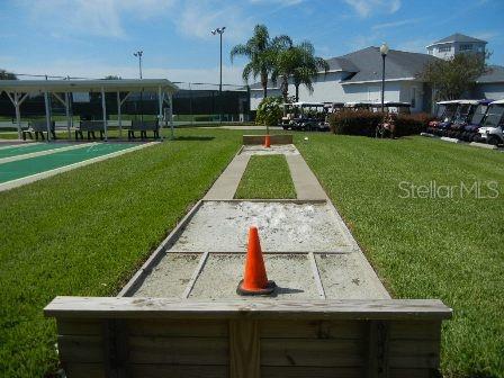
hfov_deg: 60.0
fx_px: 437
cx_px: 252
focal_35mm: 30
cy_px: 189
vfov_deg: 46.8
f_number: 7
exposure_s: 1/762
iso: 160
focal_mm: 5.4
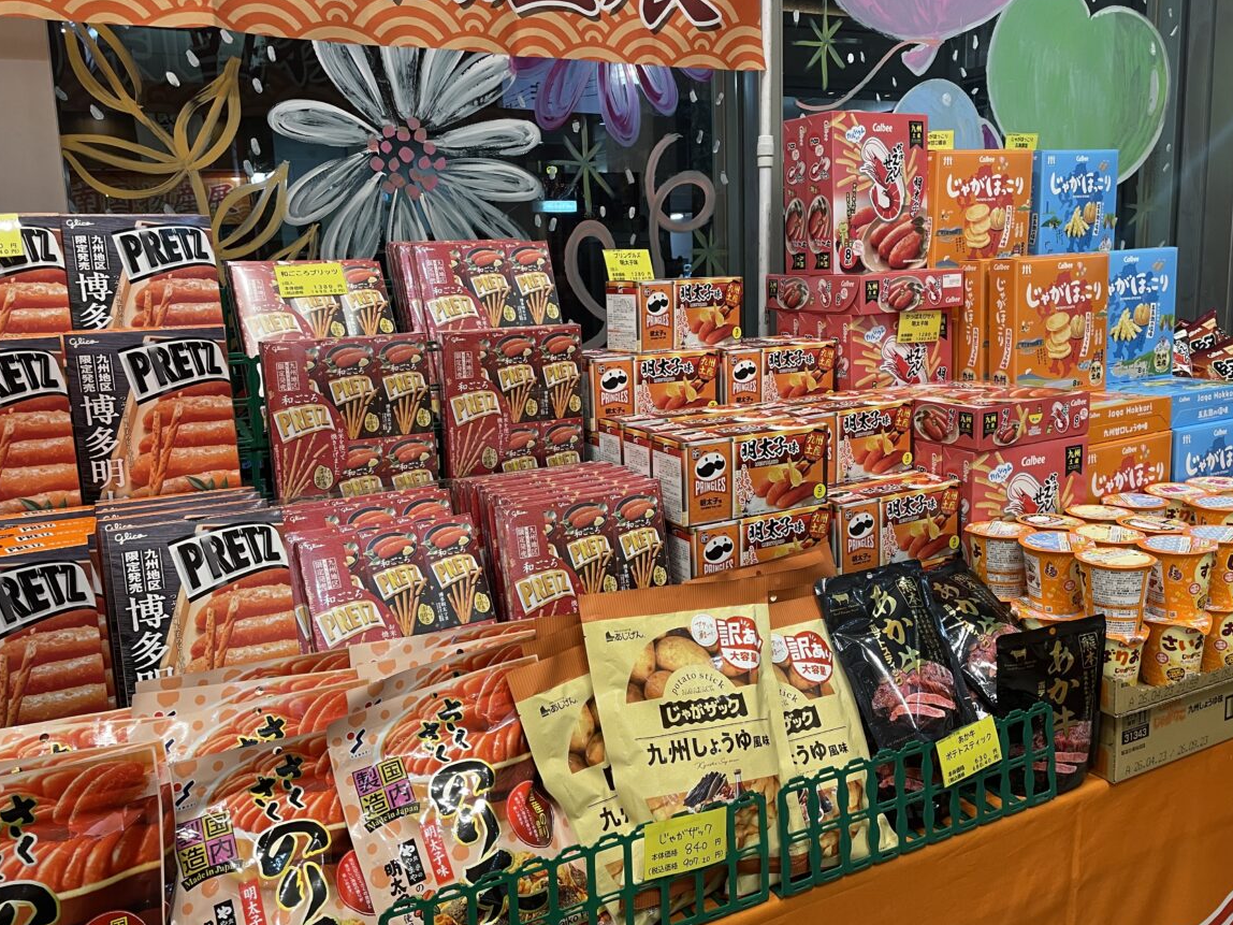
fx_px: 1033
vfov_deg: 48.2
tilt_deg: -10.8
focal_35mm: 29
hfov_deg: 61.6
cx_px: 657
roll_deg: +1.7
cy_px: 452
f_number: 1.6
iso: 64
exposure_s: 1/50
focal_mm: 4.2
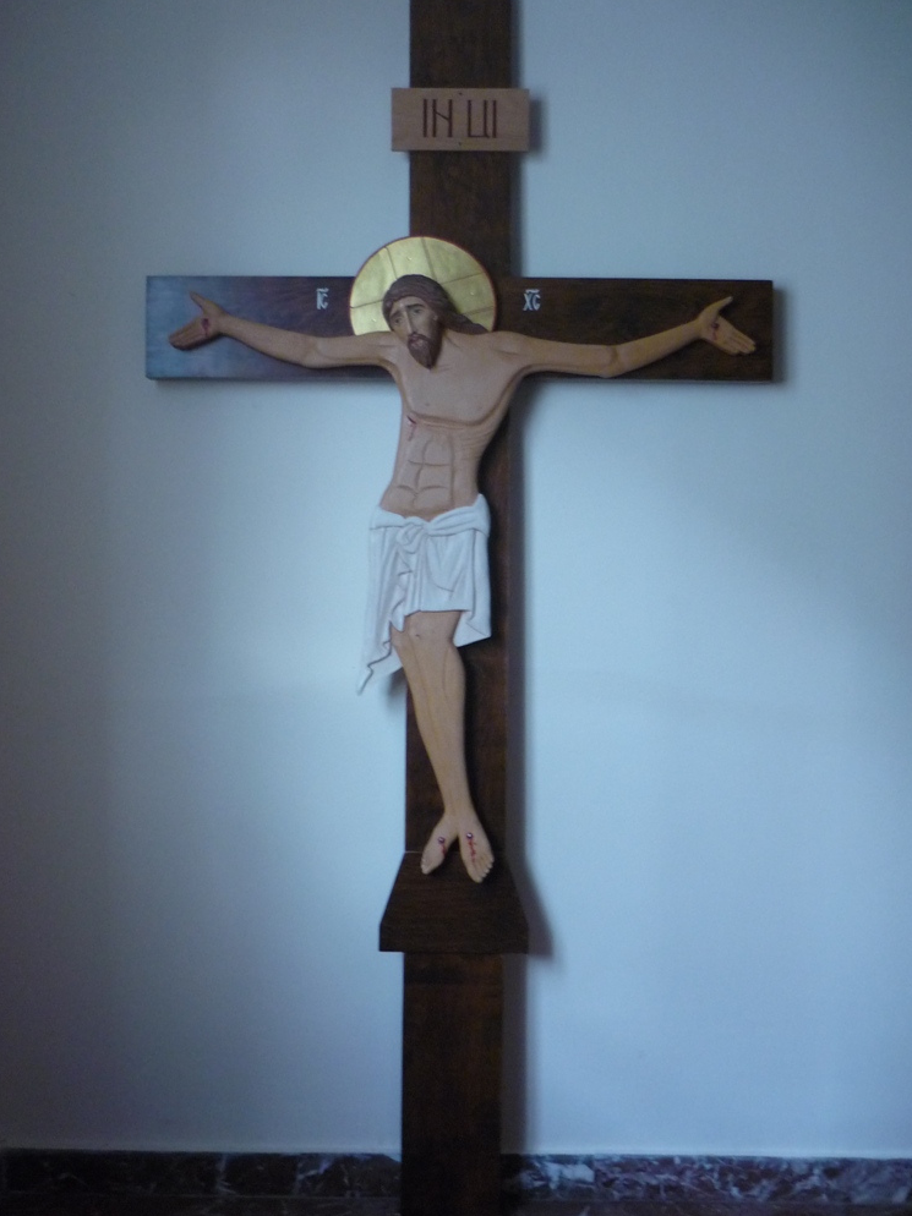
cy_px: 595
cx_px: 464
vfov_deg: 54.0
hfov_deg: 41.8
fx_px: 1195
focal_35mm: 34
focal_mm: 5.5
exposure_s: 1/30
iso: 320
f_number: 2.8
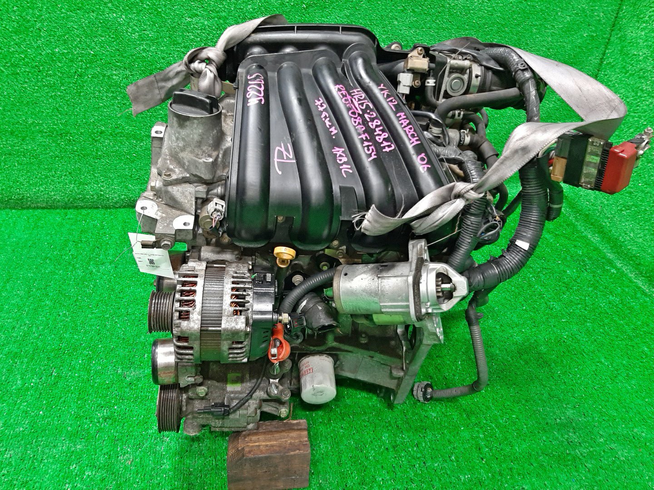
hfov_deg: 67.3
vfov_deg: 53.1
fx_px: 491
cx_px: 327
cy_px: 245
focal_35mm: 26
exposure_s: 1/33
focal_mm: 3.93
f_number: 1.7
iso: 175
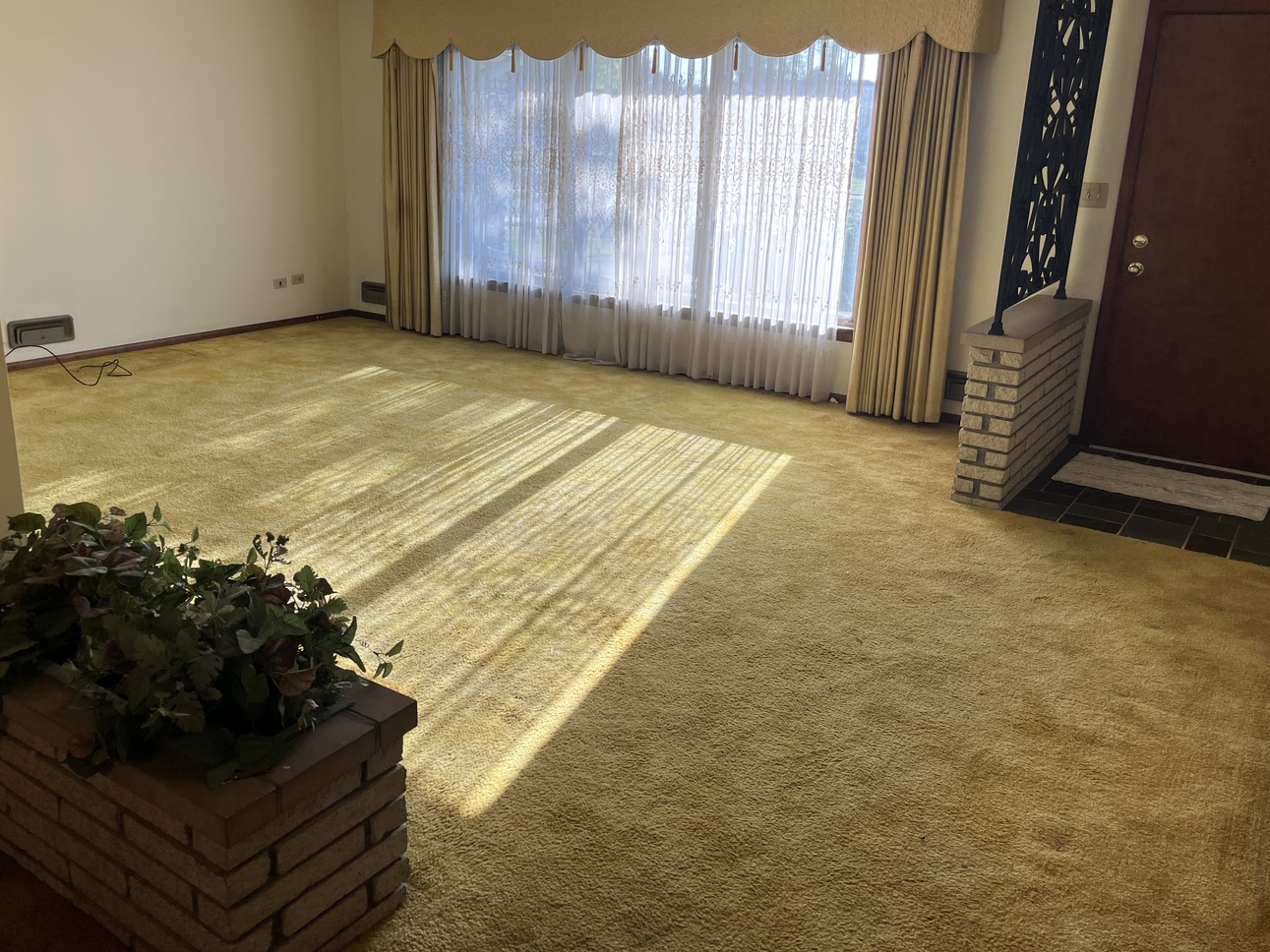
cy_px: 422
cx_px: 598
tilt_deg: -16.8
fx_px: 1064
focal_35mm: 29
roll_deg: -1.6
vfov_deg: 48.1
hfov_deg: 61.6
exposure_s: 1/279
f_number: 1.6
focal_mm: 5.1
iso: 40
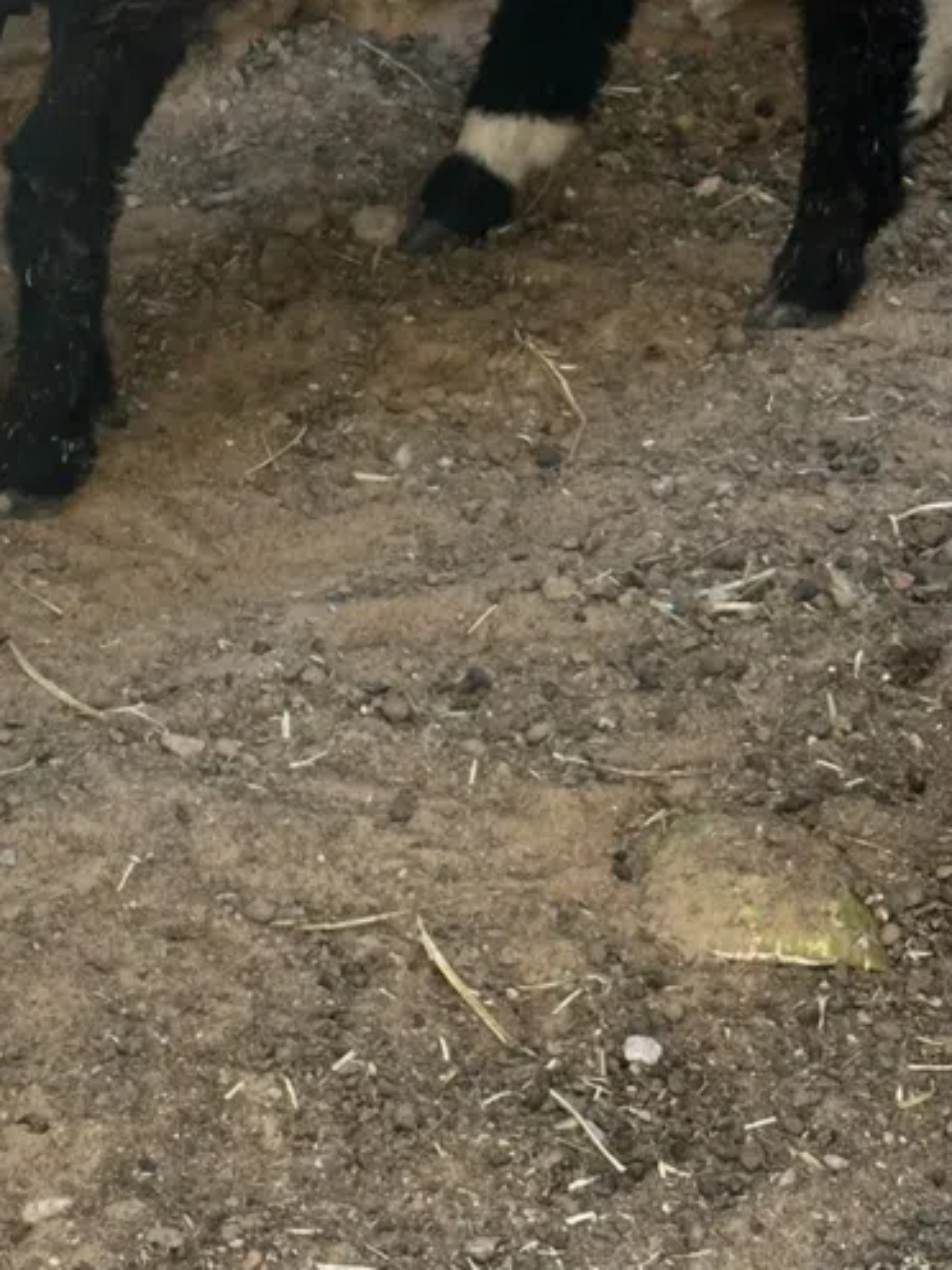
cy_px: 316
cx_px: 120
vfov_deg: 14.9
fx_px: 4840
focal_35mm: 132
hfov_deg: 11.2
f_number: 1.78
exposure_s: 1/351
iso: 64
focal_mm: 6.86
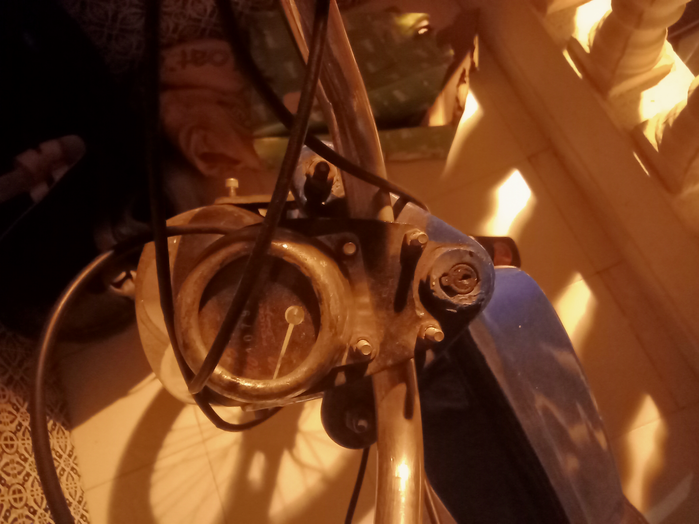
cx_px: 350
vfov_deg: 49.7
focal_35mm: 28
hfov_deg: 63.4
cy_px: 262
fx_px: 565
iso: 3471
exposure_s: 1/20
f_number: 2.2
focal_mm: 3.37
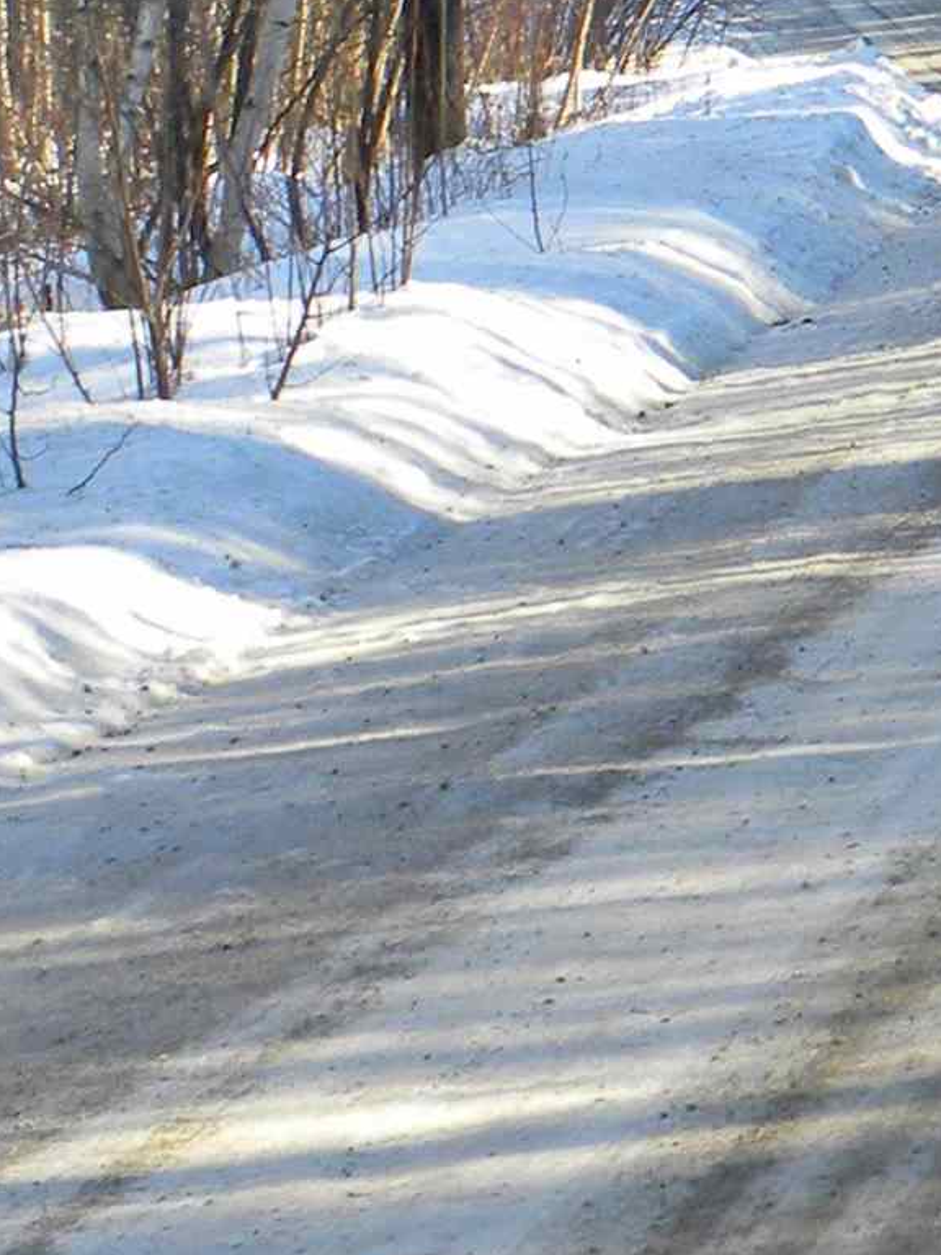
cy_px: -167
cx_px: 1980
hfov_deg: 4.9
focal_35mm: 300
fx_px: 10874
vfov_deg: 6.6
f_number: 5.6
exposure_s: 1/80
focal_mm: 13.4
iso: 64
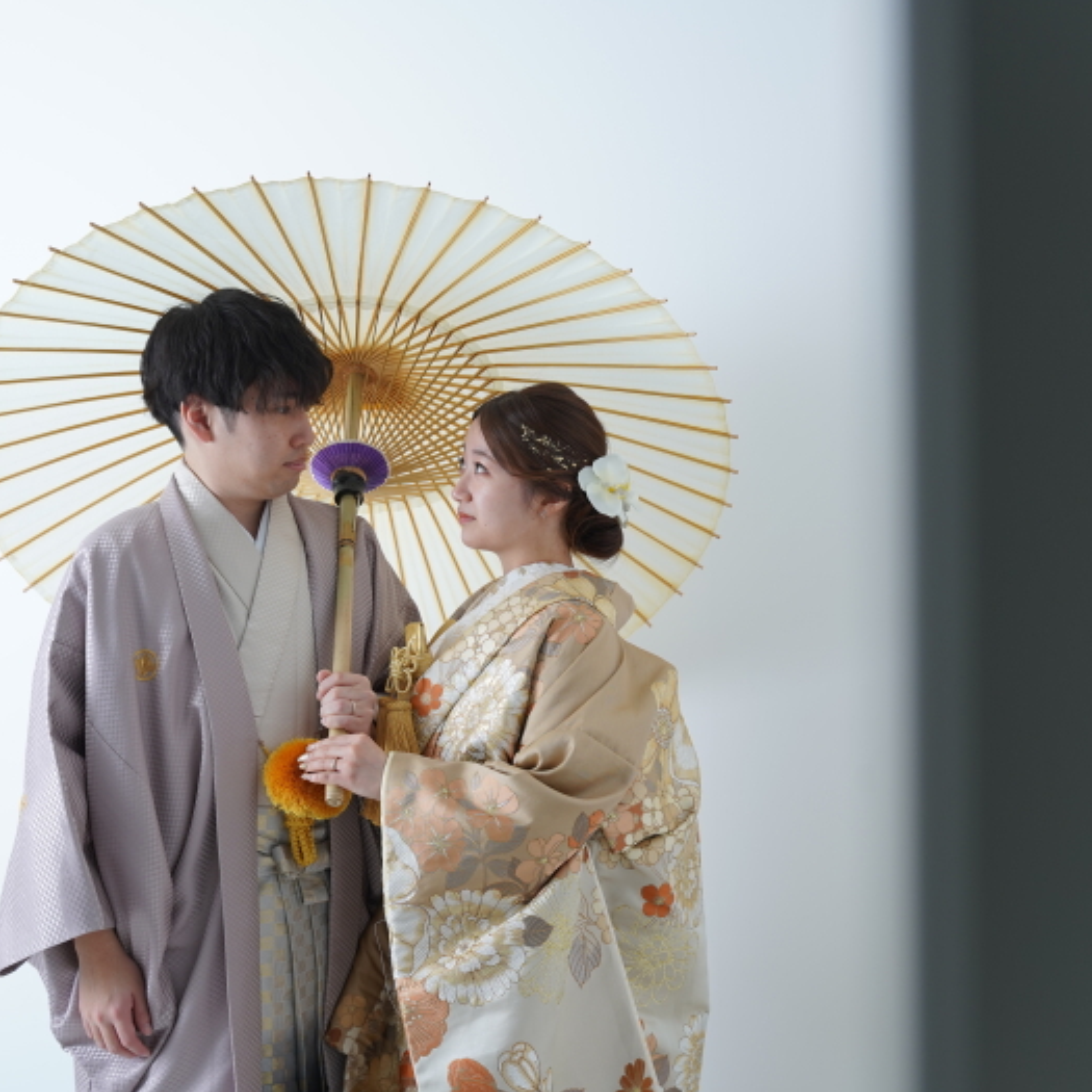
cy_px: 542
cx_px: 609
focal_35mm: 57
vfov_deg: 29.9
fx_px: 2048
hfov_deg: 29.8
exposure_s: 1/125
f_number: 5
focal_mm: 44.3
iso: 250
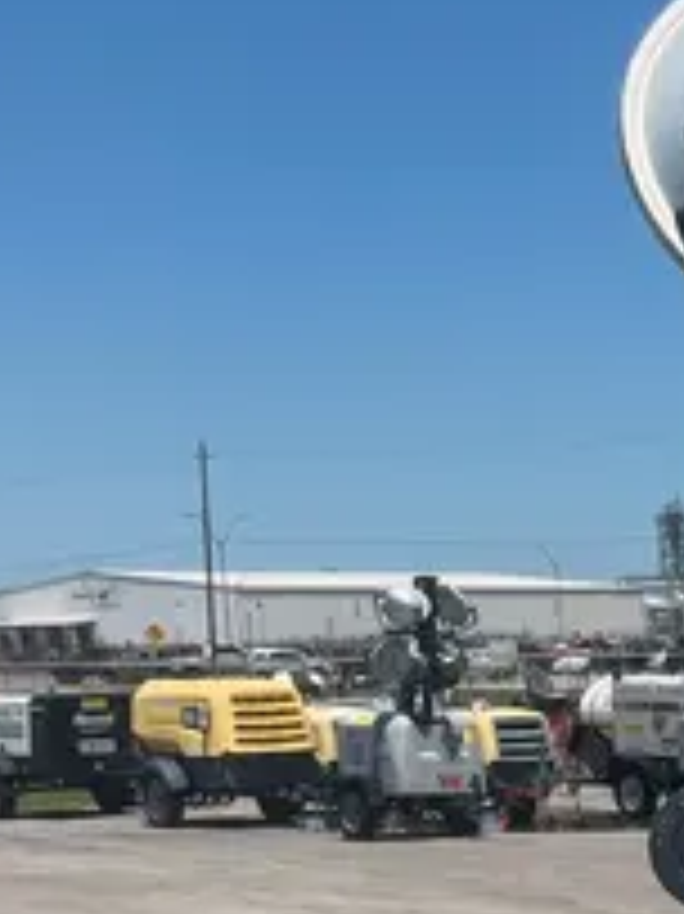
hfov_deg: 15.0
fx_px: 2479
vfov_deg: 18.8
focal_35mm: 94
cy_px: 1312
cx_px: 909
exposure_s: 1/3745
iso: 50
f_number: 1.6
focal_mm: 5.1
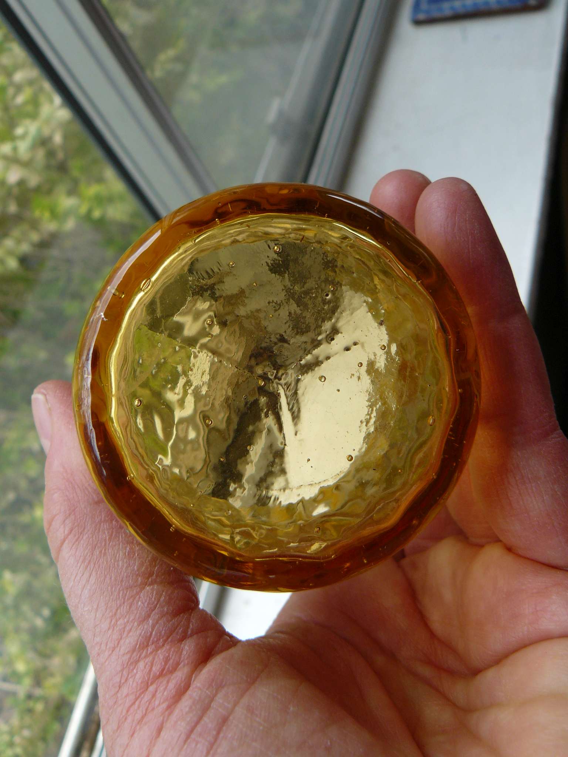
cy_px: 378
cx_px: 284
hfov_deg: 39.7
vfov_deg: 51.4
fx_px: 788
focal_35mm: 36
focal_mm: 6
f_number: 4
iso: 100
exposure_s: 1/100
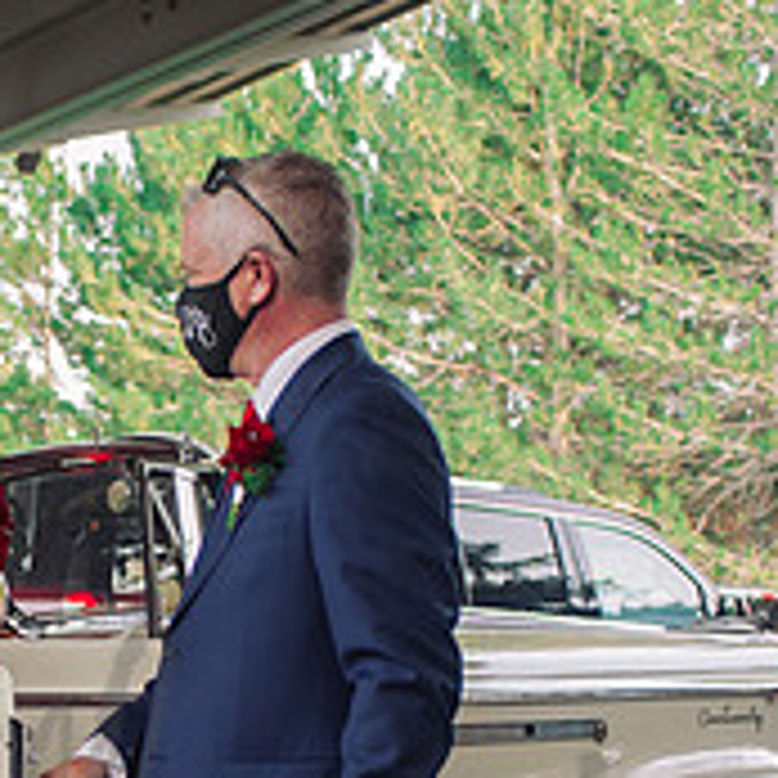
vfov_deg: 19.9
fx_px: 2136
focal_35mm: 84
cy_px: 814
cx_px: -81
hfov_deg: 19.7
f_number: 2.8
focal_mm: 28
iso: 1000
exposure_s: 1/500
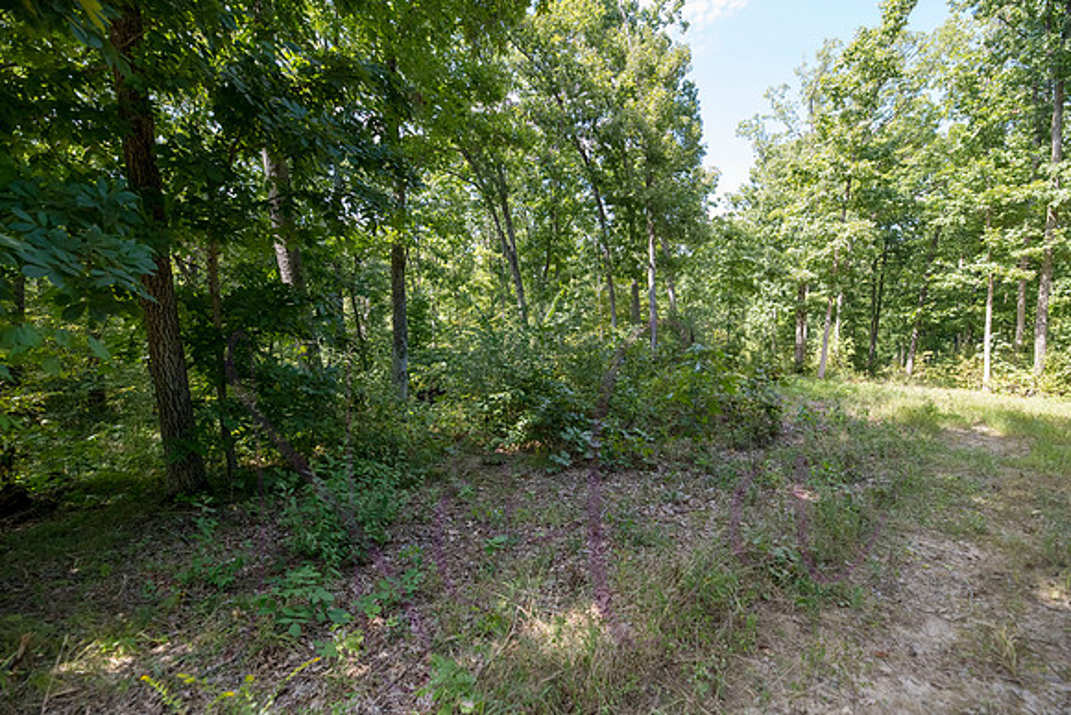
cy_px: 362
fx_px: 428
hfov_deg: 102.7
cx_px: 543
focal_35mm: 14
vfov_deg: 79.7
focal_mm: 14
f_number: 5
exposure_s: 1/200
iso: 320
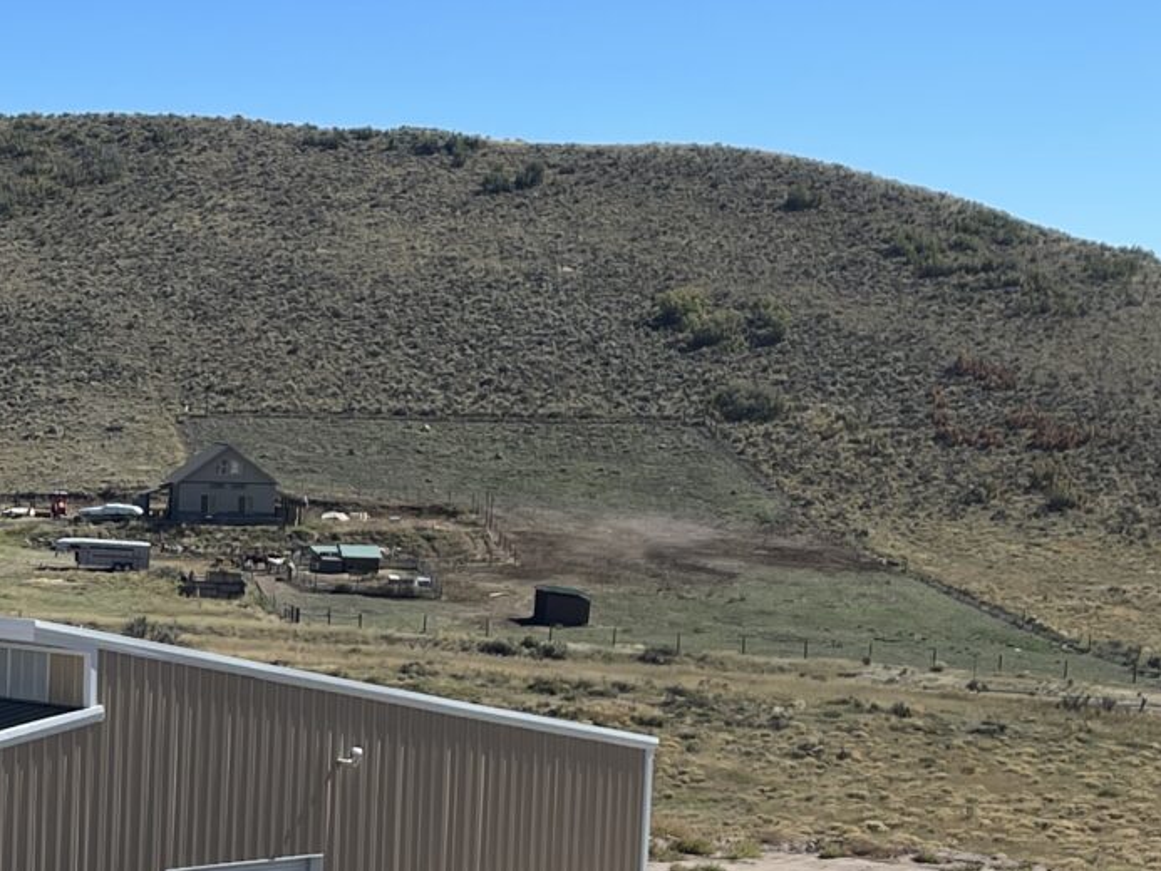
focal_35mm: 96
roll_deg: -1.6
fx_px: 3220
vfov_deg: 15.3
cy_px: 667
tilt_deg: -5.6
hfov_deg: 19.6
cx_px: -121
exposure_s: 1/3344
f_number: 1.6
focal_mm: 5.1
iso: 32
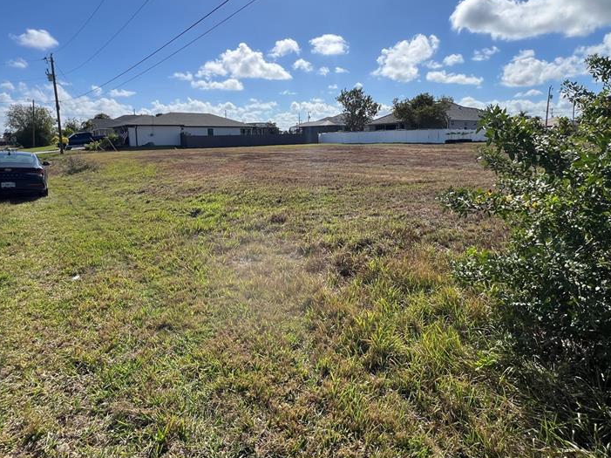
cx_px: 323
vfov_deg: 67.6
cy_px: 173
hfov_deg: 84.6
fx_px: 335
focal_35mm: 19
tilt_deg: -6.0
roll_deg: +1.8
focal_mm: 1.57
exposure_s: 1/3040
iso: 32
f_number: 1.8
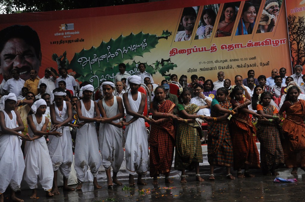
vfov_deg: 25.7
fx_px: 444
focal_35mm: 52
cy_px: 101
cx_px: 152
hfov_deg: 37.9
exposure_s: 1/125
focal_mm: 35
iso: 1250
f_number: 11
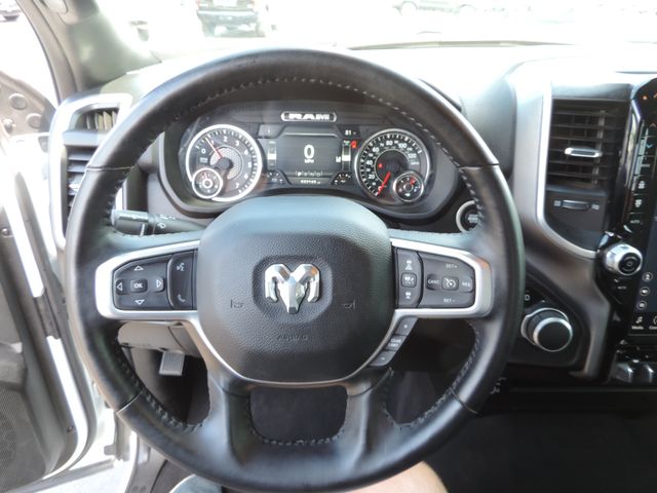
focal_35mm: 24
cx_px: 328
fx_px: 456
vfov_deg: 56.8
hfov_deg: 71.6
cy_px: 246
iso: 140
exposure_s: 1/30
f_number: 3
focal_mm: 4.3
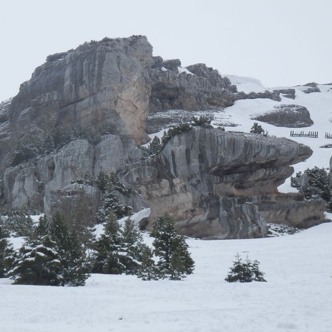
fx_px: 1801
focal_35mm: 166
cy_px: 166
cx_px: 129
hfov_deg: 10.5
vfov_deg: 10.5
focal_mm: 25.1
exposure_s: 1/500
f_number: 5.4
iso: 80
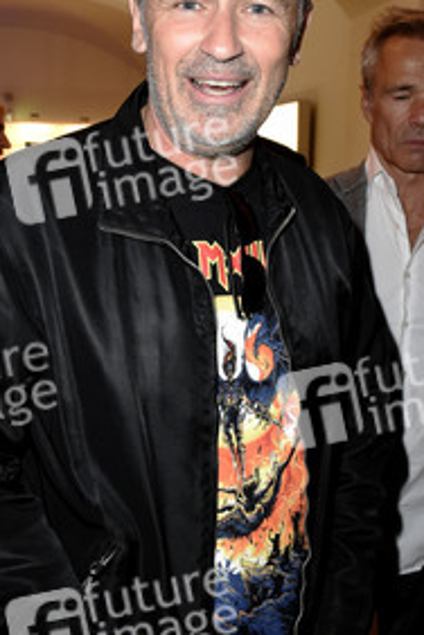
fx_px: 901
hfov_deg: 26.5
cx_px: 187
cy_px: 284
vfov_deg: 38.8
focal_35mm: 51
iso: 3200
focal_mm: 24
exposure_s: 1/60
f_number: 6.3
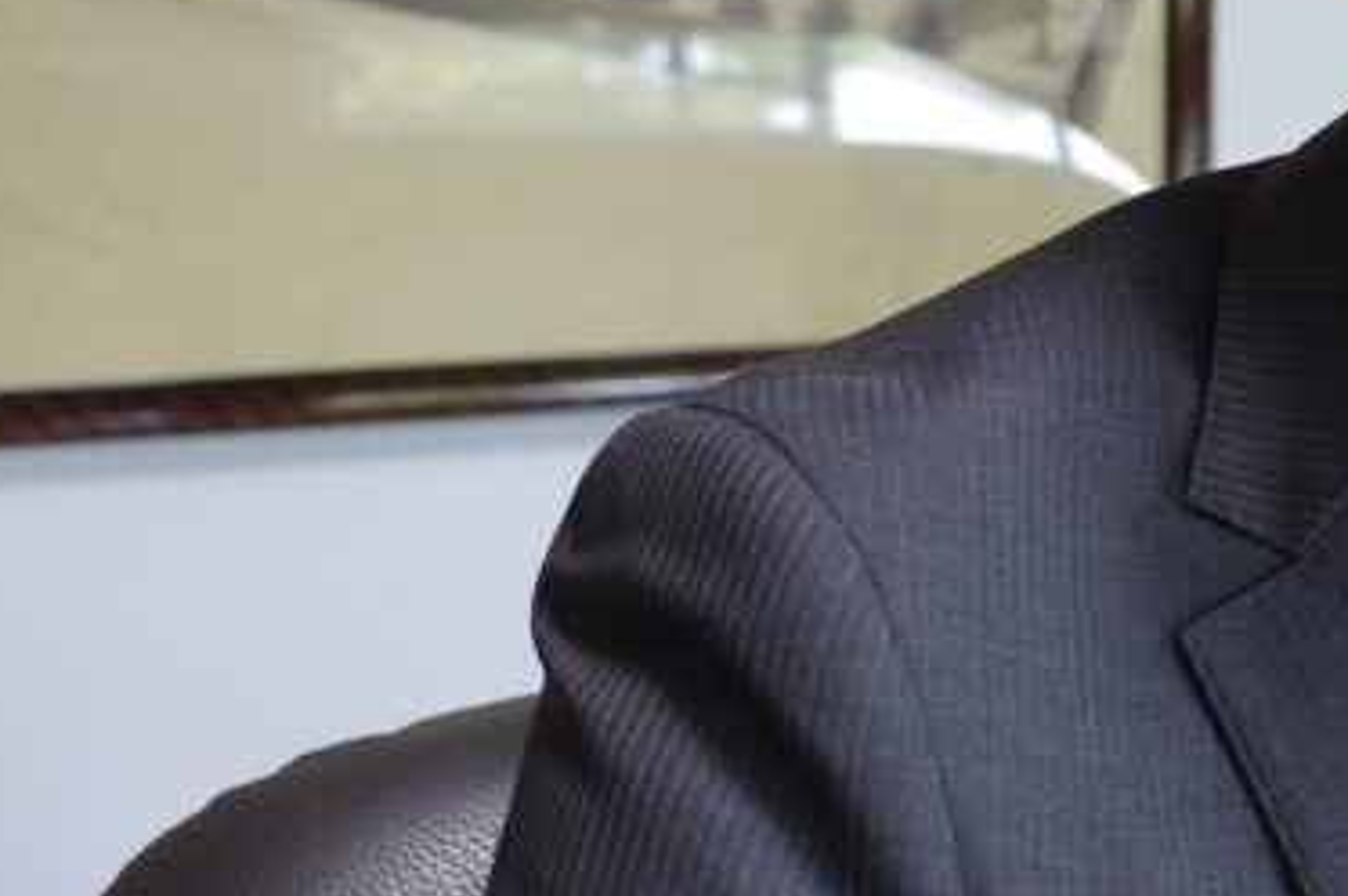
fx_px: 3591
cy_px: 132
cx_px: 1507
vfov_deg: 14.1
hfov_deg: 20.2
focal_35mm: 96
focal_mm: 18.3
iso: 100
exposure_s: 1/10
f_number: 2.8
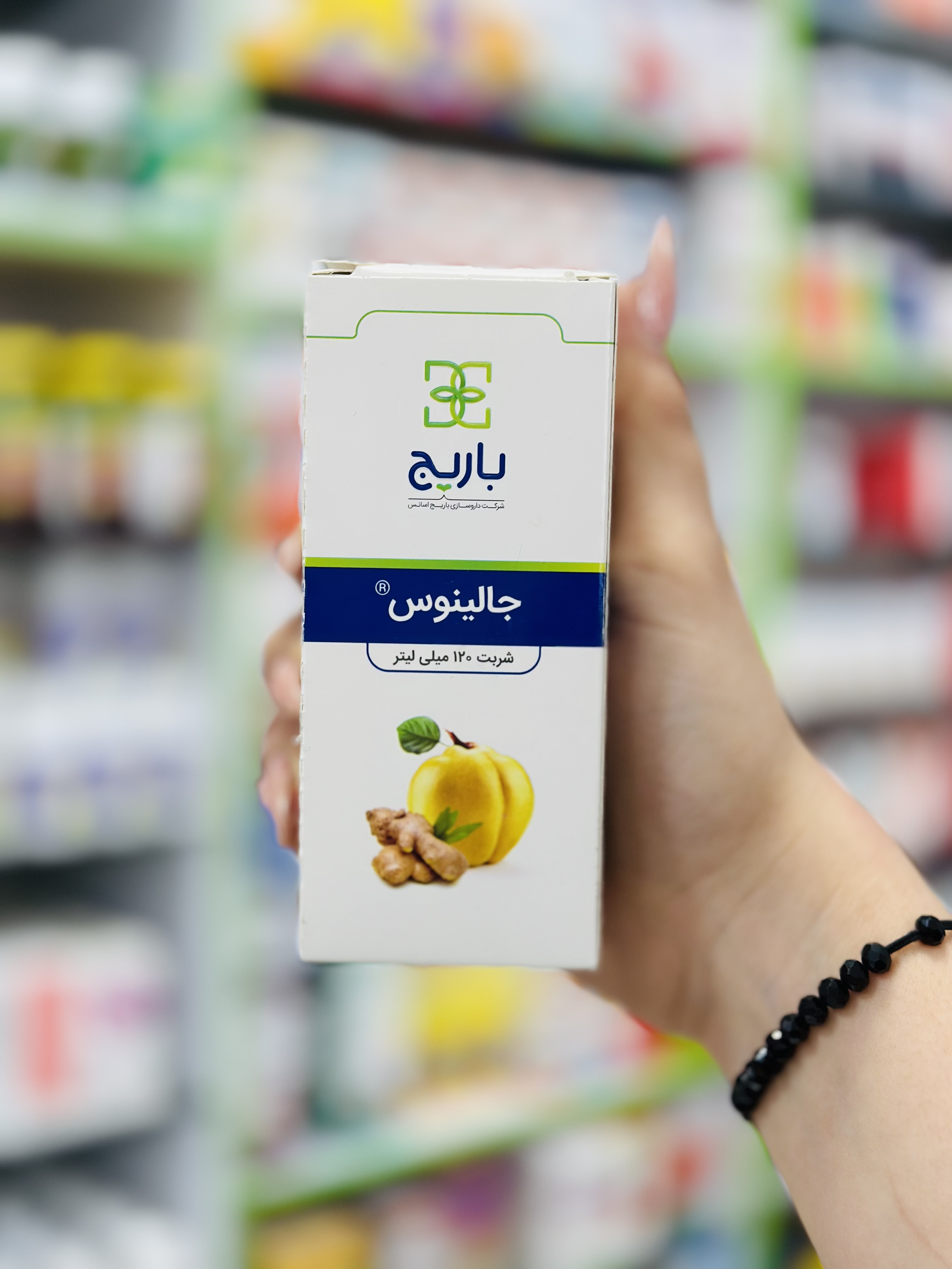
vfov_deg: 39.7
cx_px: 476
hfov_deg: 30.3
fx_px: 1760
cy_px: 634
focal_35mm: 48
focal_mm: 6.86
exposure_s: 1/100
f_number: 1.78
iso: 100
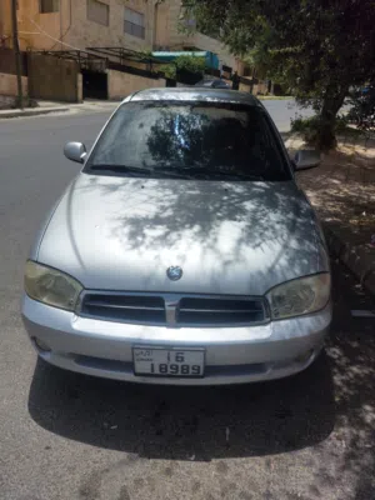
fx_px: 347
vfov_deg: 71.6
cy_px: 250
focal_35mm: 24
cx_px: 188
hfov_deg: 56.8
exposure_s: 1/3235
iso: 25
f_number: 1.8
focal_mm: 5.23
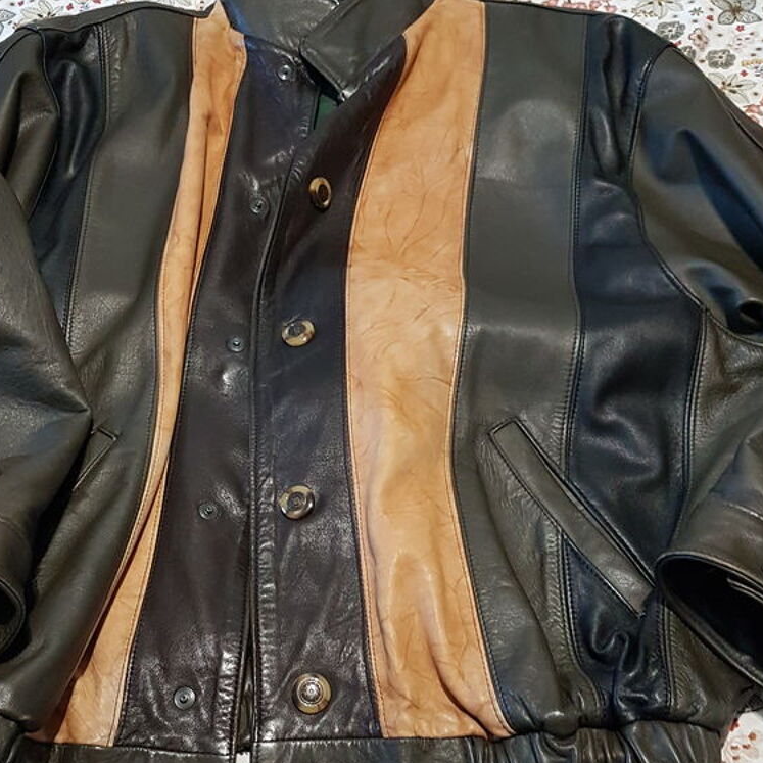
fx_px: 1022
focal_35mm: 41
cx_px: 286
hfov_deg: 40.6
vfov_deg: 40.4
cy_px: 516
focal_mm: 4.2
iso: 250
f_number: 1.7
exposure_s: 1/18
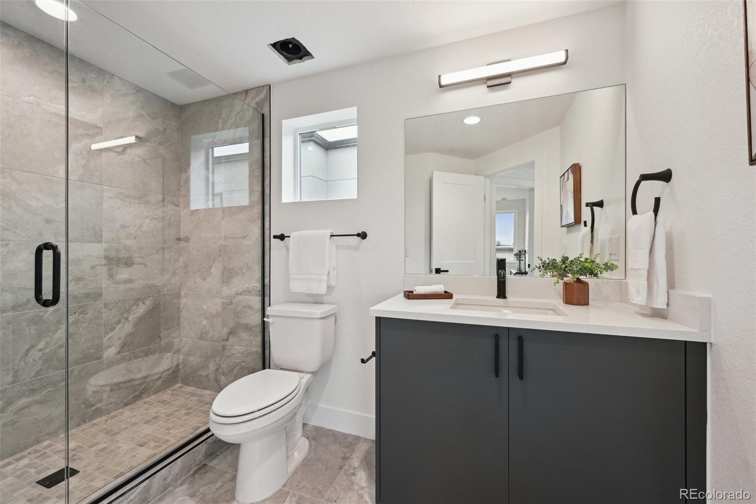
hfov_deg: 104.3
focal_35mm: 14
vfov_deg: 81.2
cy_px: 252
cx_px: 378
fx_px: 294
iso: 400
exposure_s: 1/20
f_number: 11
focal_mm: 14
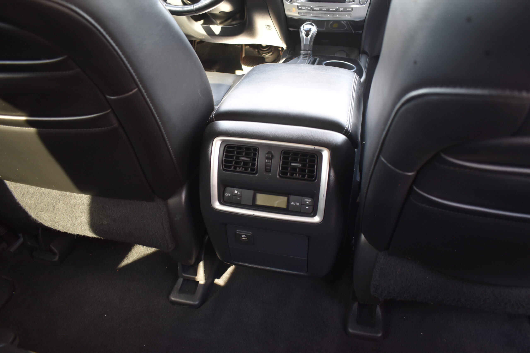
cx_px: 265
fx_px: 397
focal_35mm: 27
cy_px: 176
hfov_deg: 67.4
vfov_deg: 47.9
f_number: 4
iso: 500
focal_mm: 18
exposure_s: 1/60
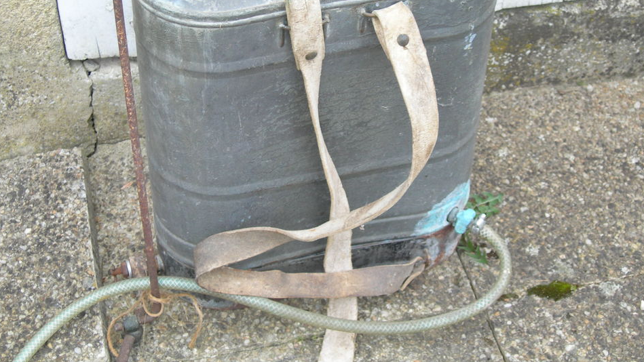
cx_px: 319
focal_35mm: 70
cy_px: 119
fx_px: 1195
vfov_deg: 17.2
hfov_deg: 30.2
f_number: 3.5
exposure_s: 1/54.4
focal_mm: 12.7
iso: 50
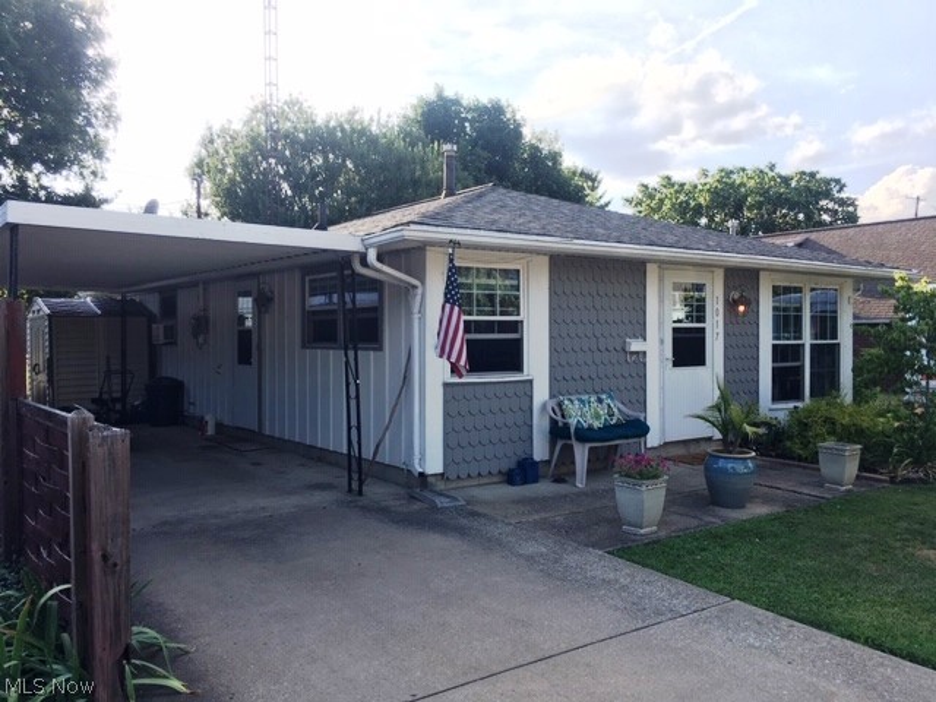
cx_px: 468
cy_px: 351
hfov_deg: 61.7
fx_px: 784
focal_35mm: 29
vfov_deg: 48.2
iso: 25
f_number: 2.2
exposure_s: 1/460
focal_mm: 4.15
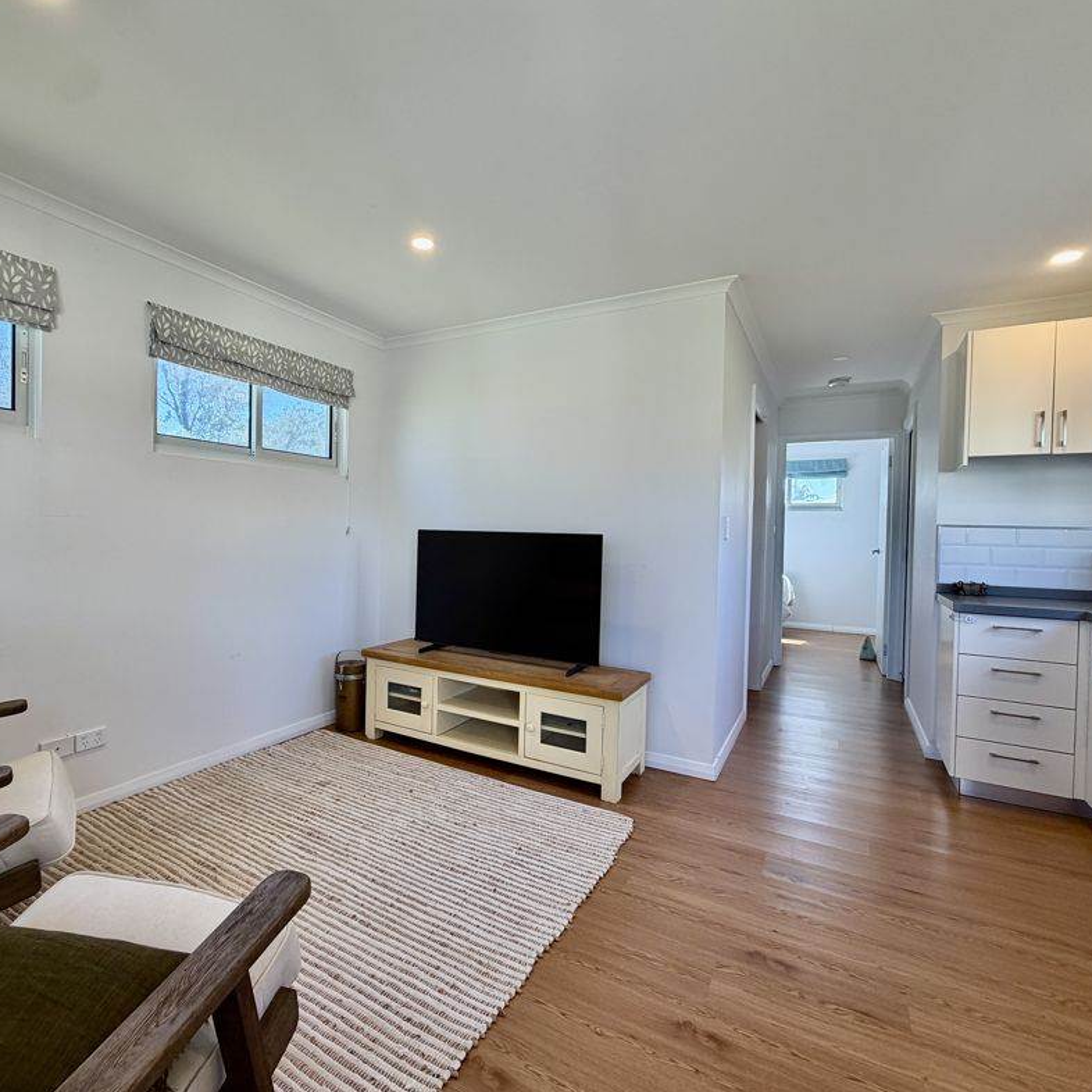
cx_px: 483
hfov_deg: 83.6
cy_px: 535
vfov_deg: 84.0
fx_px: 607
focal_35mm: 17
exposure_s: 1/100
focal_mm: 2.22
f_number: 2.2
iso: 64
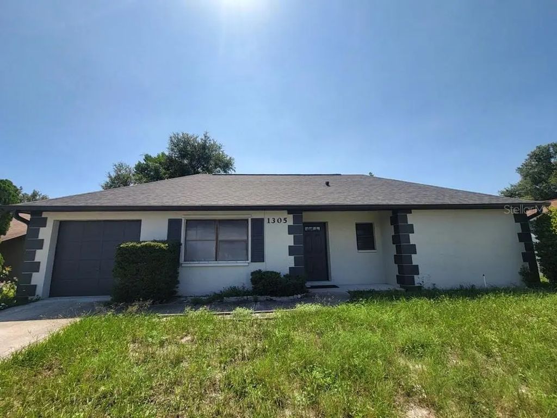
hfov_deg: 106.2
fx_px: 209
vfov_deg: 89.9
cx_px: 278
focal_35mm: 13
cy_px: 209
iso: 50
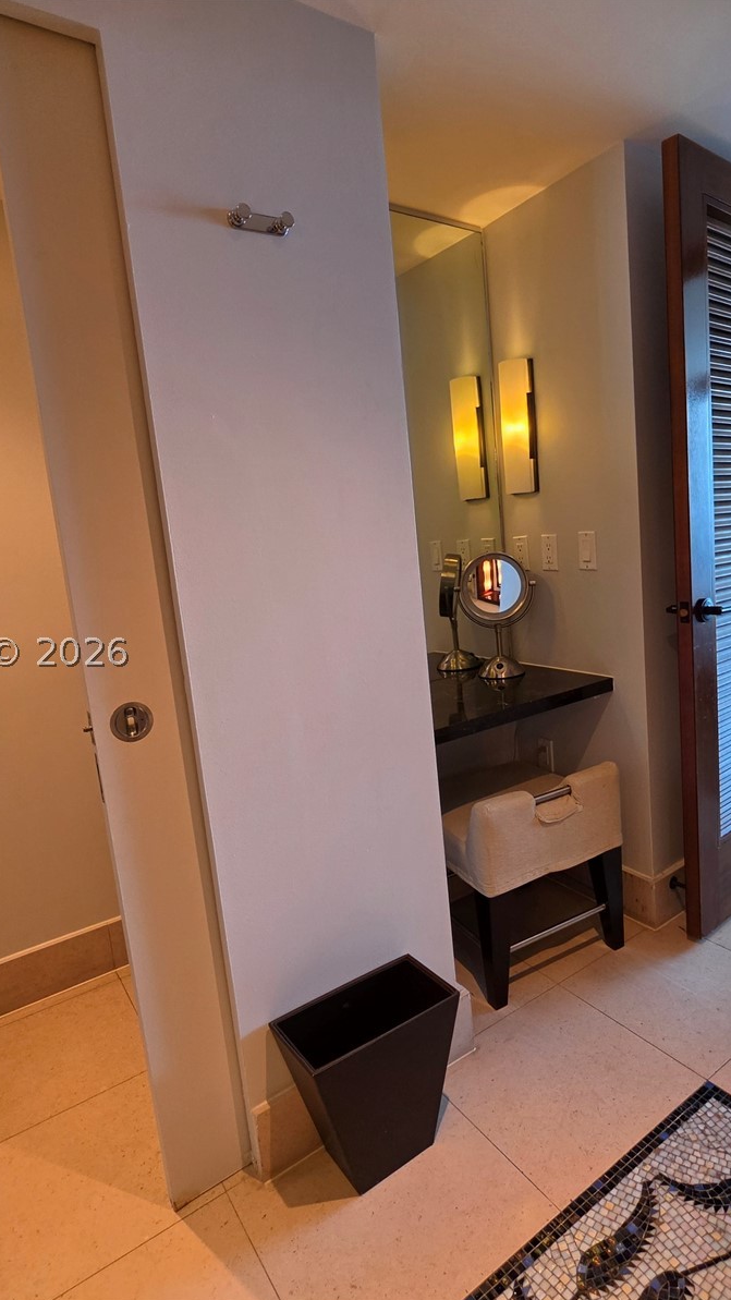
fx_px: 655
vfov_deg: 89.6
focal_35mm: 19
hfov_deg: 57.5
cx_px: 462
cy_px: 652
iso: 125
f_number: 1.9
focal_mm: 2.2
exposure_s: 1/120
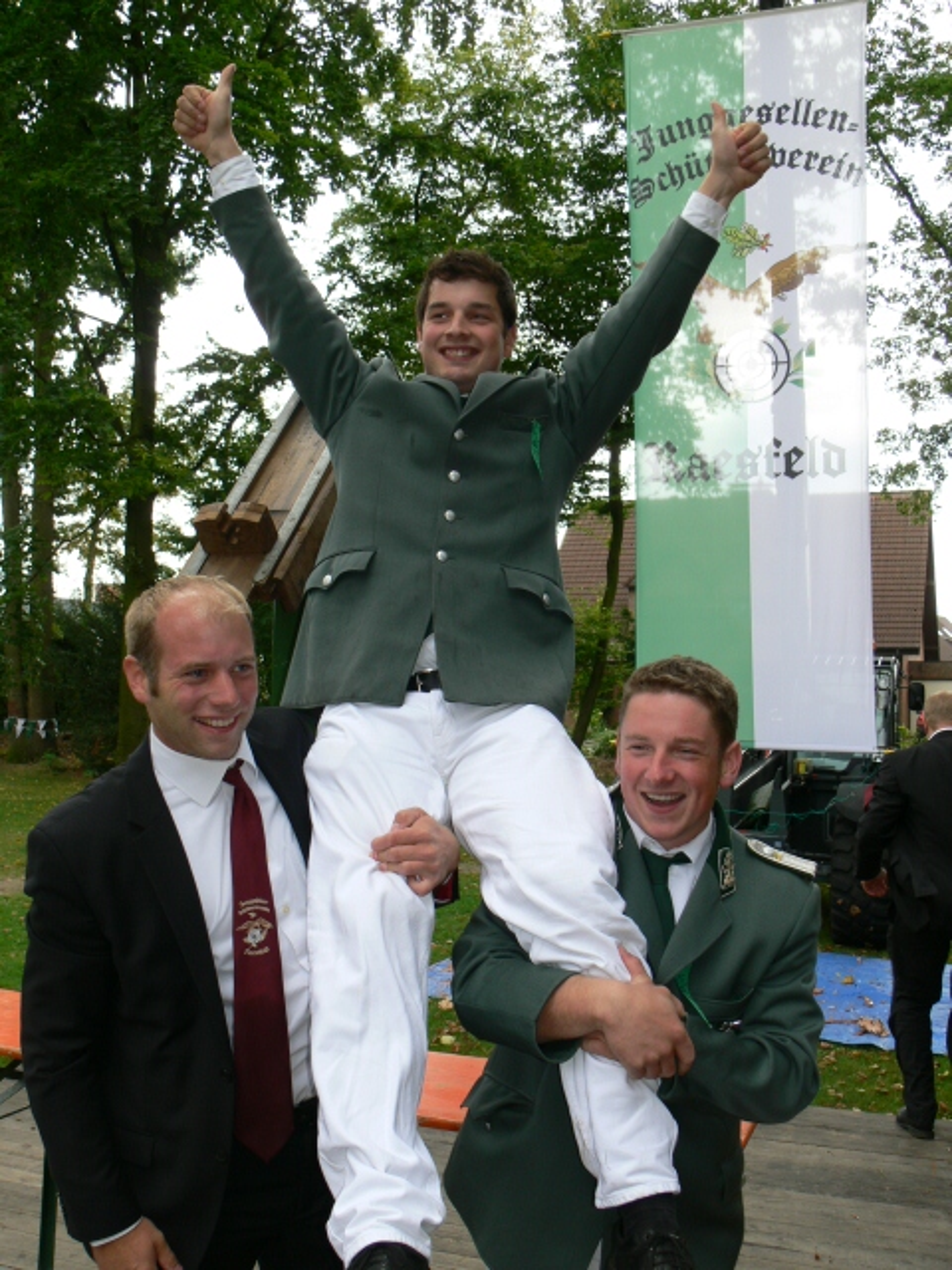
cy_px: 635
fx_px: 1283
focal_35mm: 35
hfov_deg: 40.7
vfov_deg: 52.6
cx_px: 476
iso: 80
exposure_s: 1/80
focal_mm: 7.4
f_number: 4
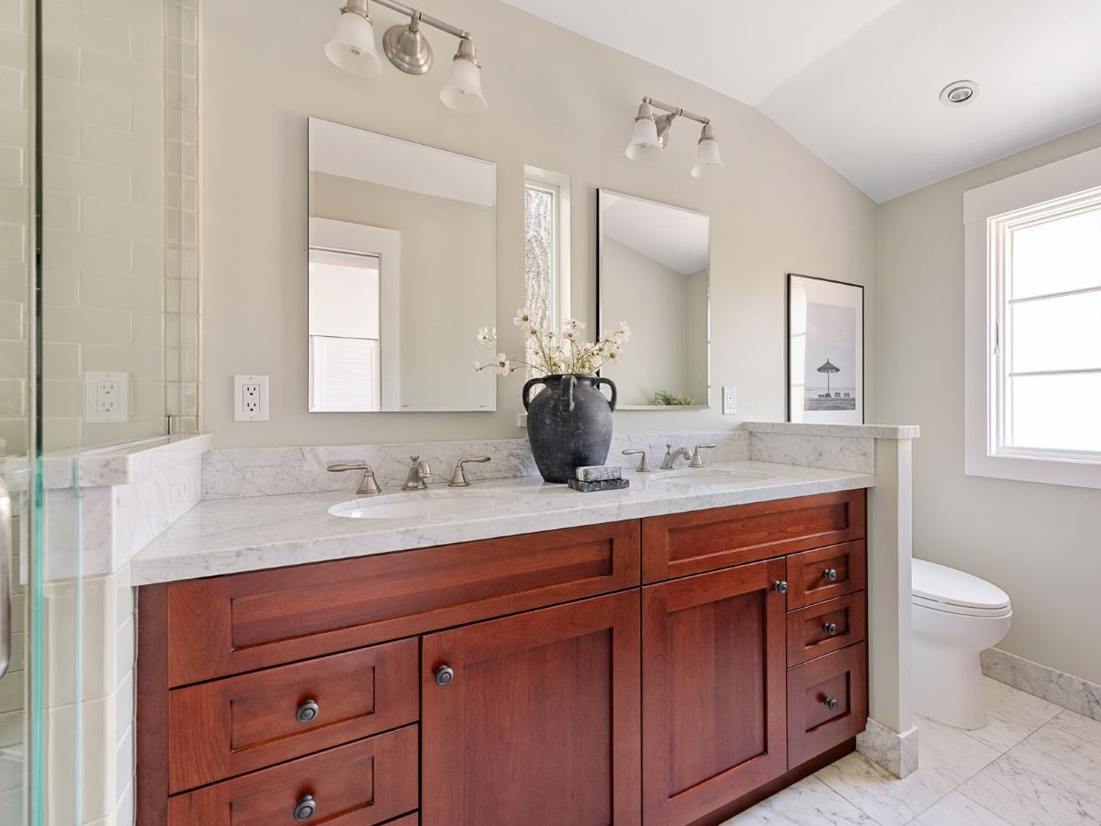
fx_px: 509
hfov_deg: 93.9
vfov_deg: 78.1
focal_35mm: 16
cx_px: 626
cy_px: 418
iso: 800
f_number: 9
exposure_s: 1/5
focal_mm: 14
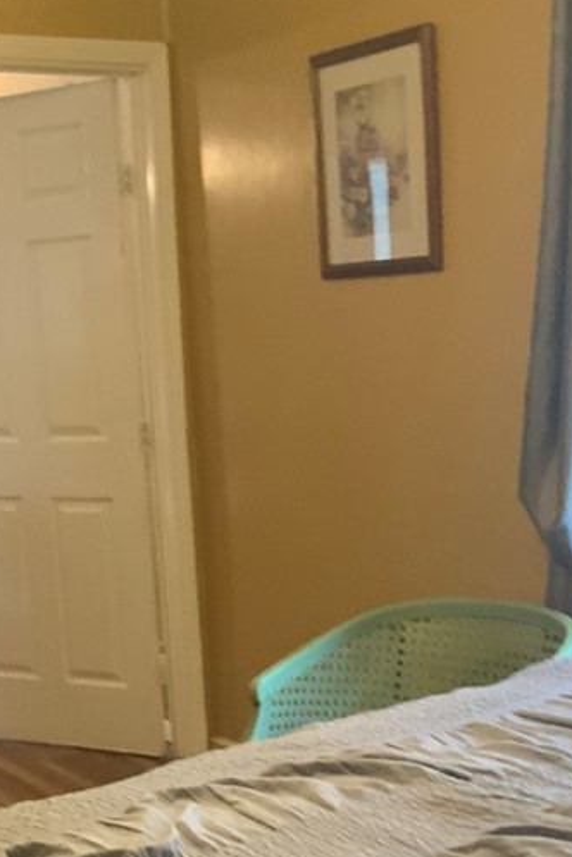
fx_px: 1478
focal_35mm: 62
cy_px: 621
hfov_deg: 21.8
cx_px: 183
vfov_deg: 31.9
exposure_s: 1/40
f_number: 1.8
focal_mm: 3
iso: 320
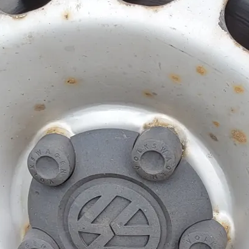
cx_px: 119
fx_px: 879
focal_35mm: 108
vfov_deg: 16.1
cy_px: 169
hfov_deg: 16.1
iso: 40
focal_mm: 5.4
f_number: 1.8
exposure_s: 1/135
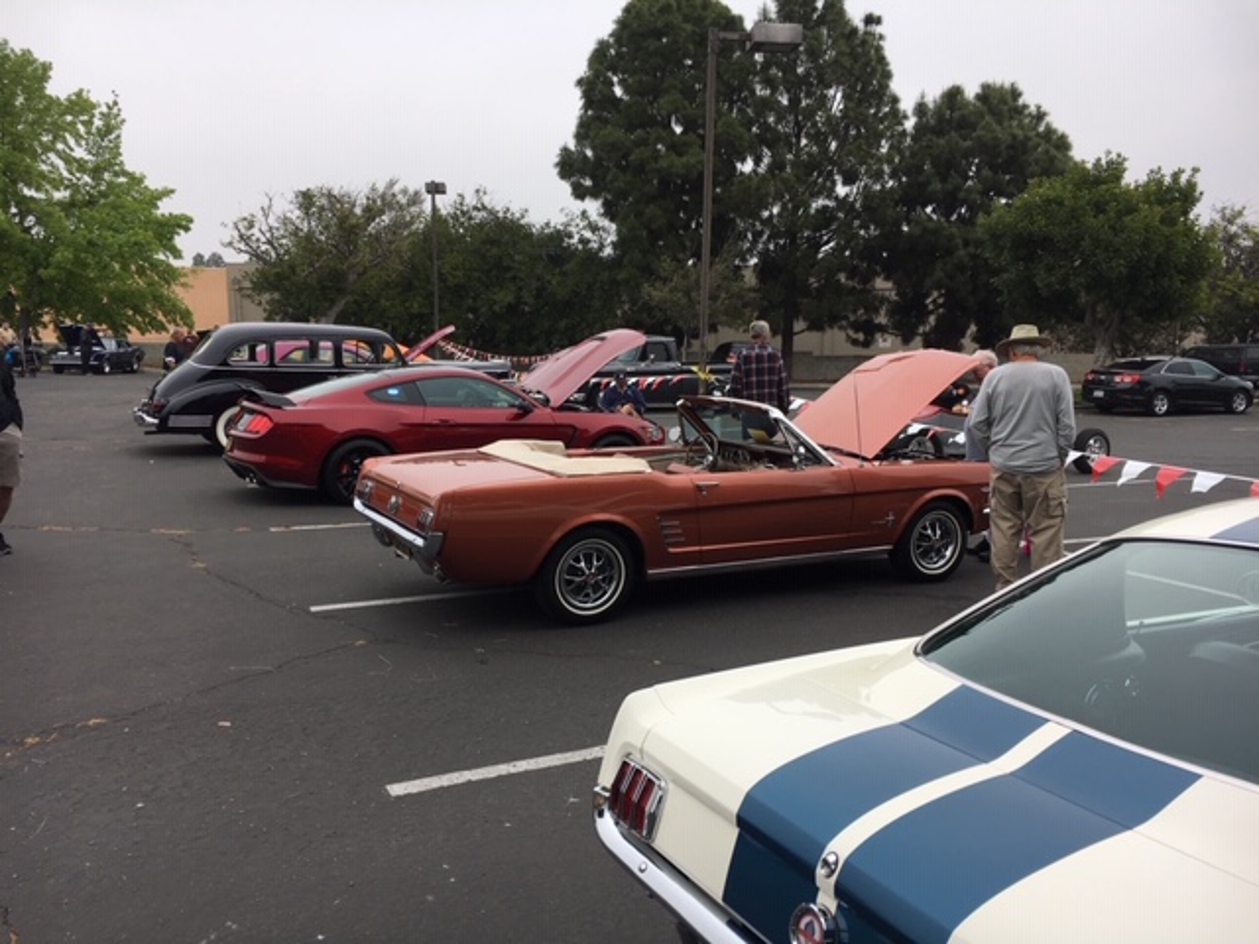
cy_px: 472
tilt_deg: -6.2
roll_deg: +0.2
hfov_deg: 61.7
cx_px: 630
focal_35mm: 29
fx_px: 1055
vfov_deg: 48.2
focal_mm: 4.15
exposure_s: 1/400
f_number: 2.2
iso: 25
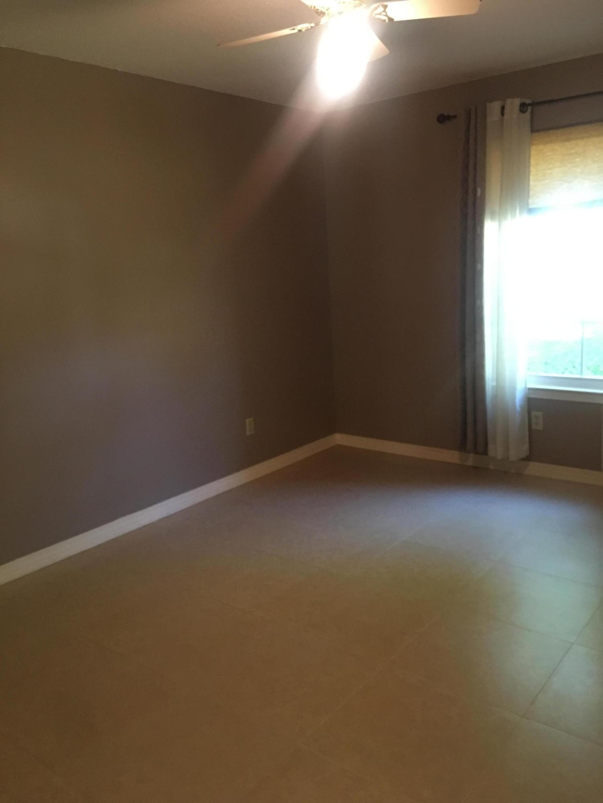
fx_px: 674
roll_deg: +2.4
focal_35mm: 29
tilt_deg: -9.7
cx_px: 302
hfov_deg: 48.2
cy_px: 402
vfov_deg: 61.7
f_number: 2.2
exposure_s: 1/15
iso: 100
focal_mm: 4.15
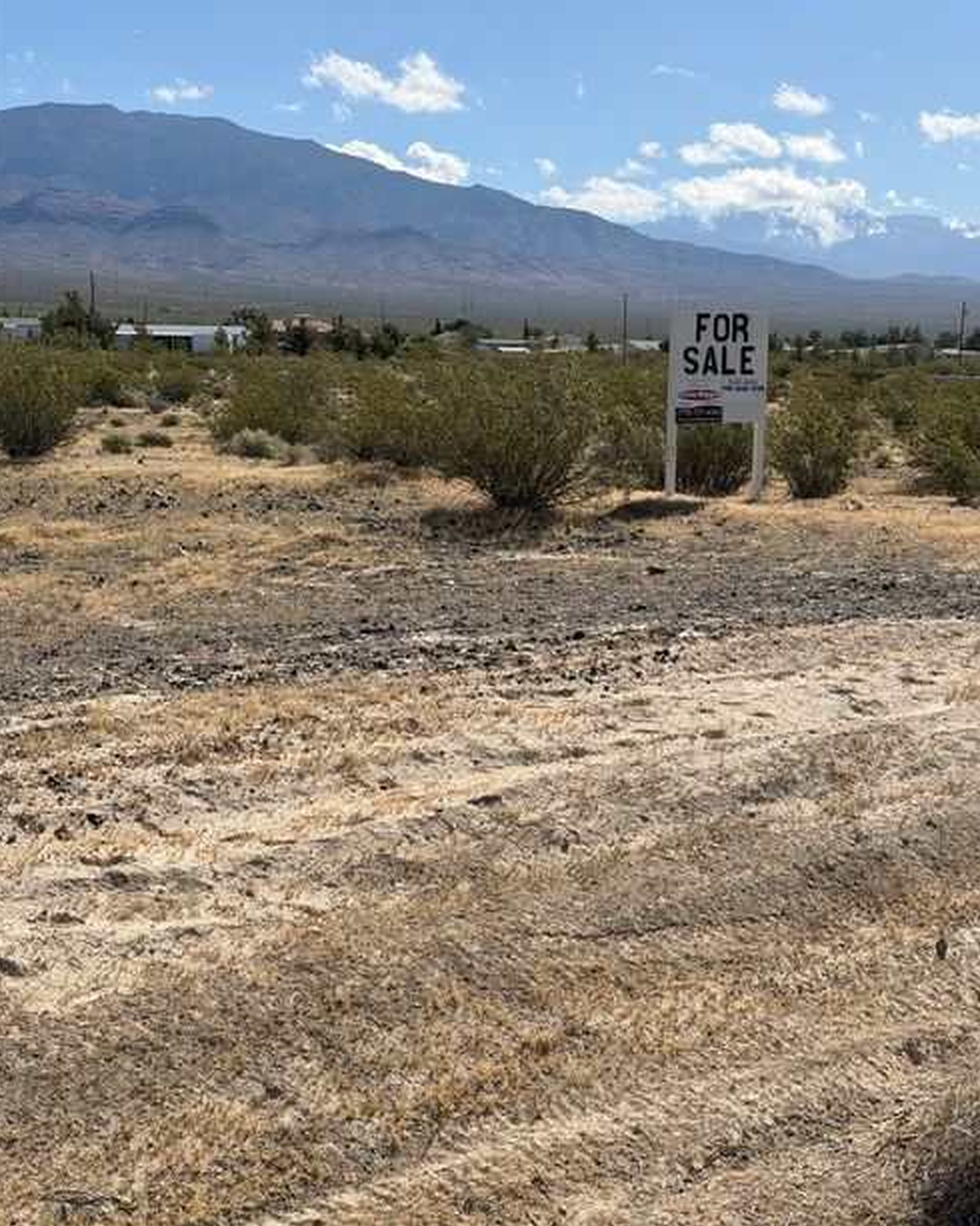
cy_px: 633
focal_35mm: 51
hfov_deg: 29.7
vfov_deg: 36.7
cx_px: 490
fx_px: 1850
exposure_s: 1/7143
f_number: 1.78
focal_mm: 6.76
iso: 64
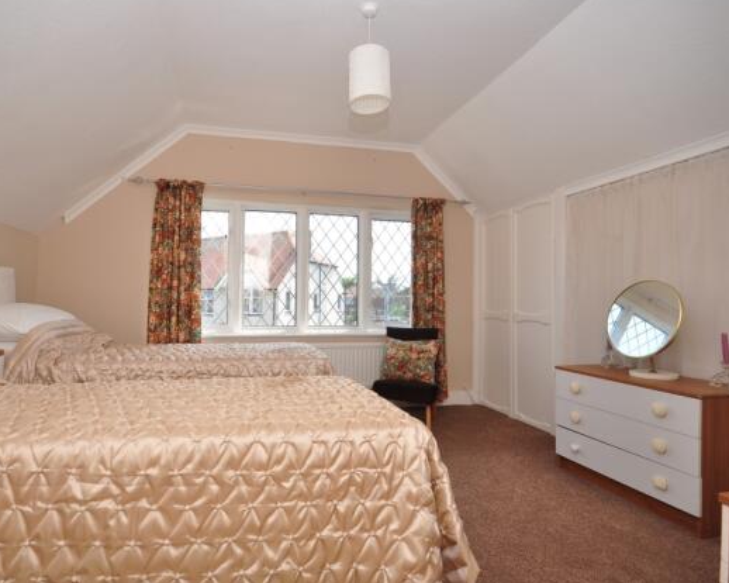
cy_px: 290
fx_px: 423
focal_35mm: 20
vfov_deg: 69.2
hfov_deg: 81.2
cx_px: 319
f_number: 7.1
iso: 200
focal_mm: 11
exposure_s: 1/200
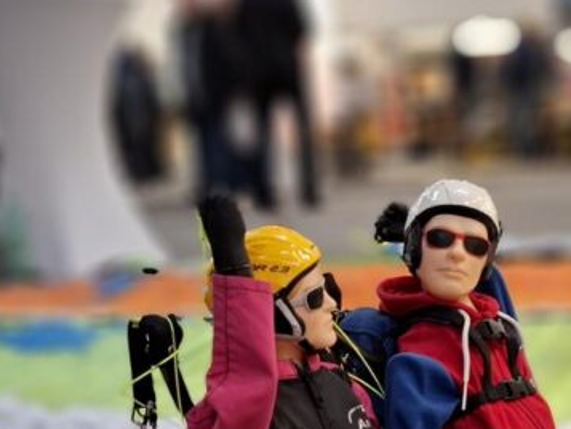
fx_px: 1089
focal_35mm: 66
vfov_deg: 21.5
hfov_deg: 29.2
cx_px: 381
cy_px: 426
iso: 250
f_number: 1.8
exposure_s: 1/50
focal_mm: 5.54
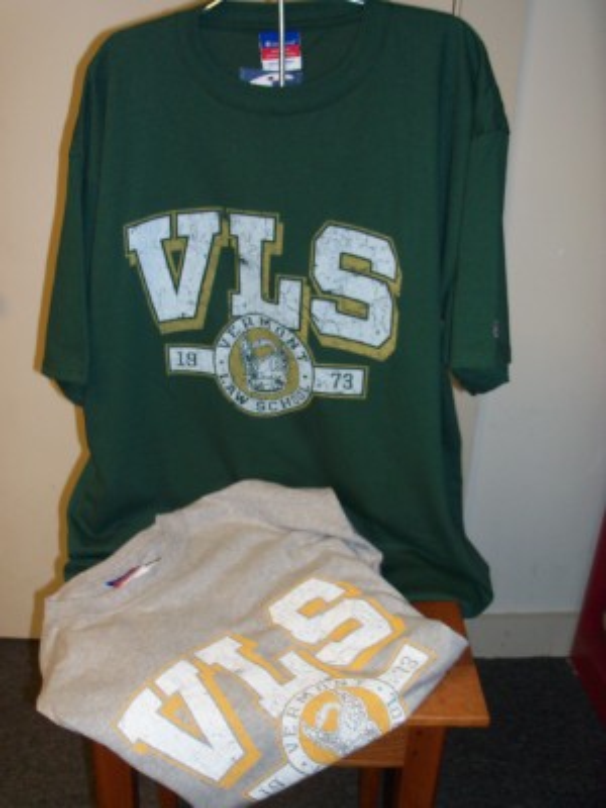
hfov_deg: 40.7
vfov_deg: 52.6
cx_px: 303
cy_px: 404
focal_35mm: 35
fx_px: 817
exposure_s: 1/30
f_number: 3
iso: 100
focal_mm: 6.3
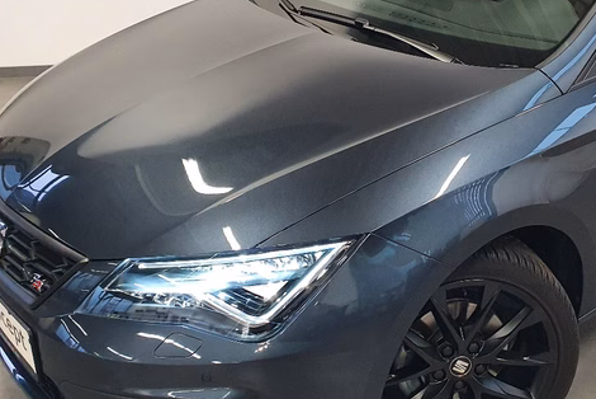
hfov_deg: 41.4
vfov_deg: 29.2
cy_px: 154
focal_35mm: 46
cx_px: 449
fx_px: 762
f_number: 2.4
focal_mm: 4.32
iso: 500
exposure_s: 1/50
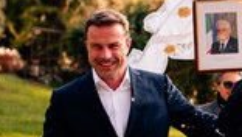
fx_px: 893
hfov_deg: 15.1
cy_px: 126
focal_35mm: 139
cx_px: 253
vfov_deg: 8.7
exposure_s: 1/4000
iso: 160
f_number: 2.5
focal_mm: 35
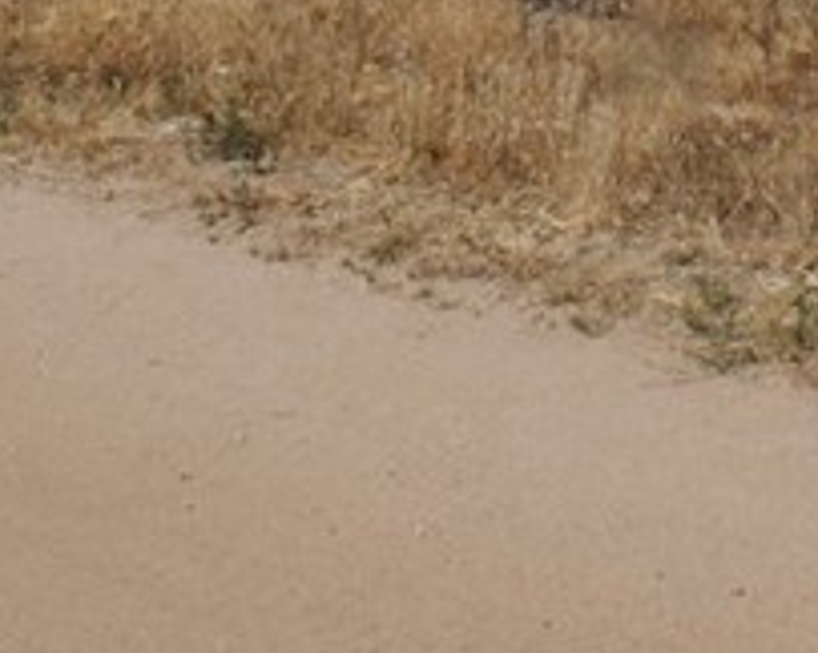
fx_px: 3096
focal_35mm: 128
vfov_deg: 11.2
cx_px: 923
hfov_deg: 14.7
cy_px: -534
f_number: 10
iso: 100
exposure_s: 1/500
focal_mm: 18
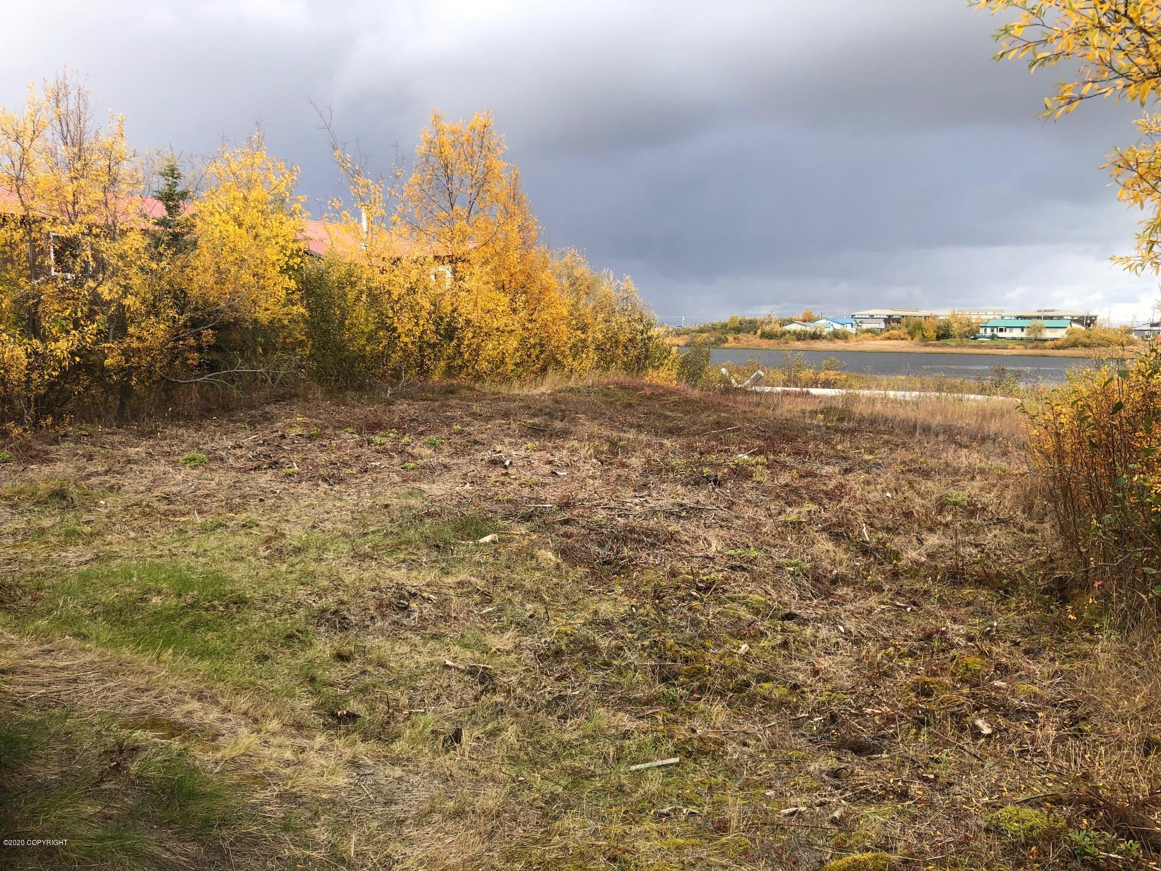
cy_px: 436
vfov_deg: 49.7
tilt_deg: -7.6
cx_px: 580
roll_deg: -0.6
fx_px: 939
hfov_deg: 63.4
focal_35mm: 28
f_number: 1.8
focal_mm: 4
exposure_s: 1/607
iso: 20
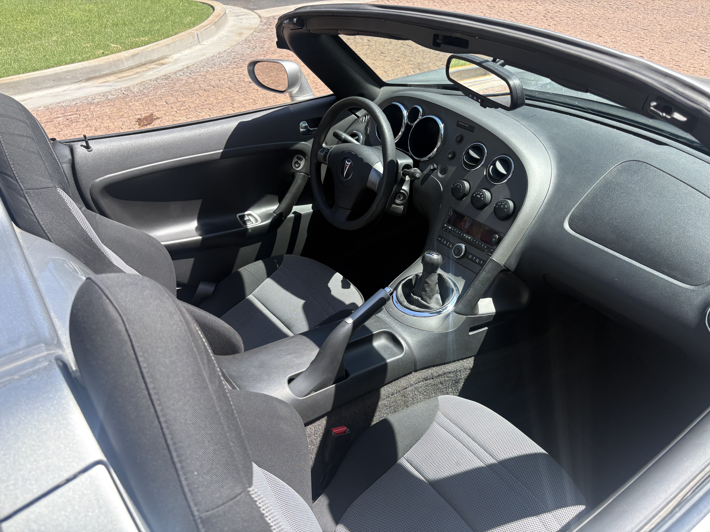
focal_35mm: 26
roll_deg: +2.5
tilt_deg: -34.9
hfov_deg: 67.3
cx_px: 355
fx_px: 533
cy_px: 266
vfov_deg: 53.1
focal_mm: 5.96
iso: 50
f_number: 1.6
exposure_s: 1/907
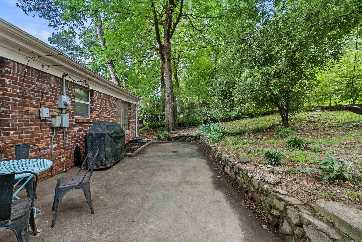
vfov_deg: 77.3
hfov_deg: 100.4
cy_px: 121
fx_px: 151
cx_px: 181
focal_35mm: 15
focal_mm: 10
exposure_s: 1/15
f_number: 7.1
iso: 400
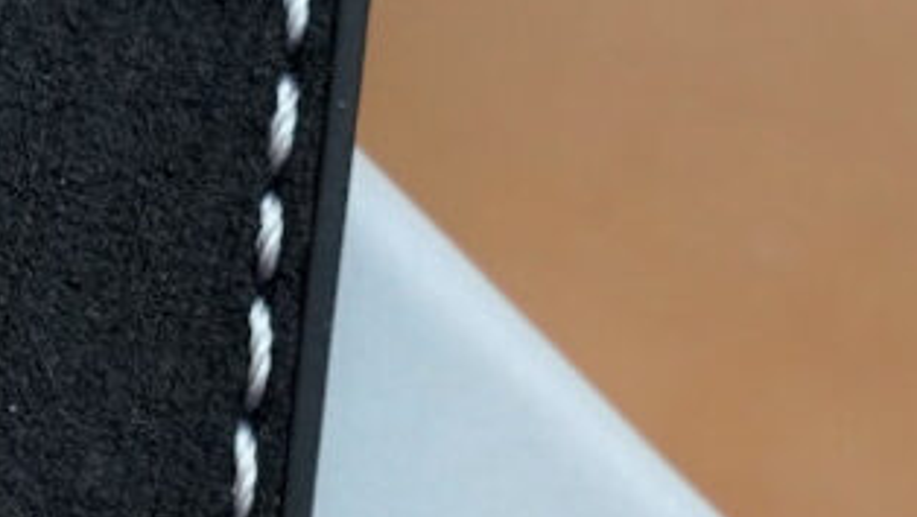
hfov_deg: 8.9
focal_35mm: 239
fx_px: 5814
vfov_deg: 4.7
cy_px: 1961
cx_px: -312
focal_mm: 35
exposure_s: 1/250
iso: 1600
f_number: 5.6
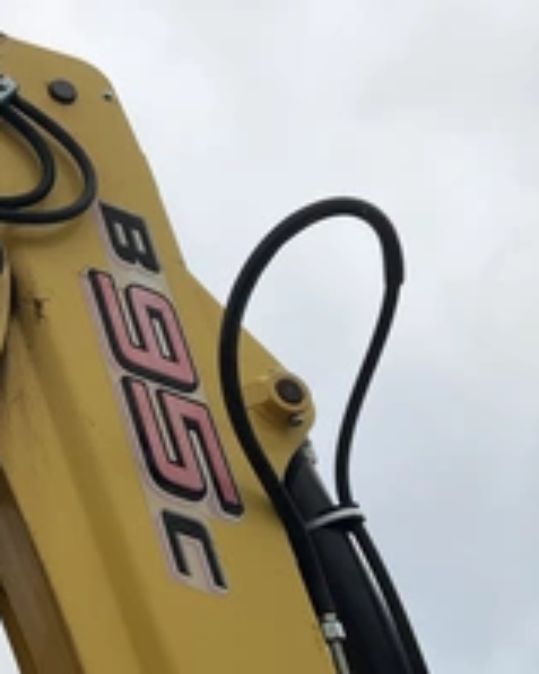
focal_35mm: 57
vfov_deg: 32.7
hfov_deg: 25.4
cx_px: 3
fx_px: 1137
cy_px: 450
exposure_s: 1/1626
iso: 25
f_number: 1.8
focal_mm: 3
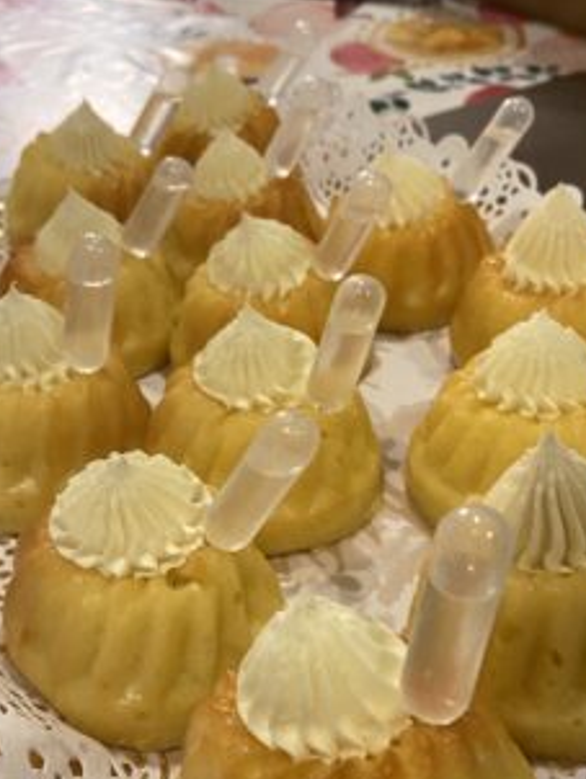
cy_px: 451
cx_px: 278
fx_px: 969
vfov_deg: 43.7
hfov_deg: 33.6
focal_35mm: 43
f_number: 1.8
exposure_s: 1/50
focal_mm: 4.25
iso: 400
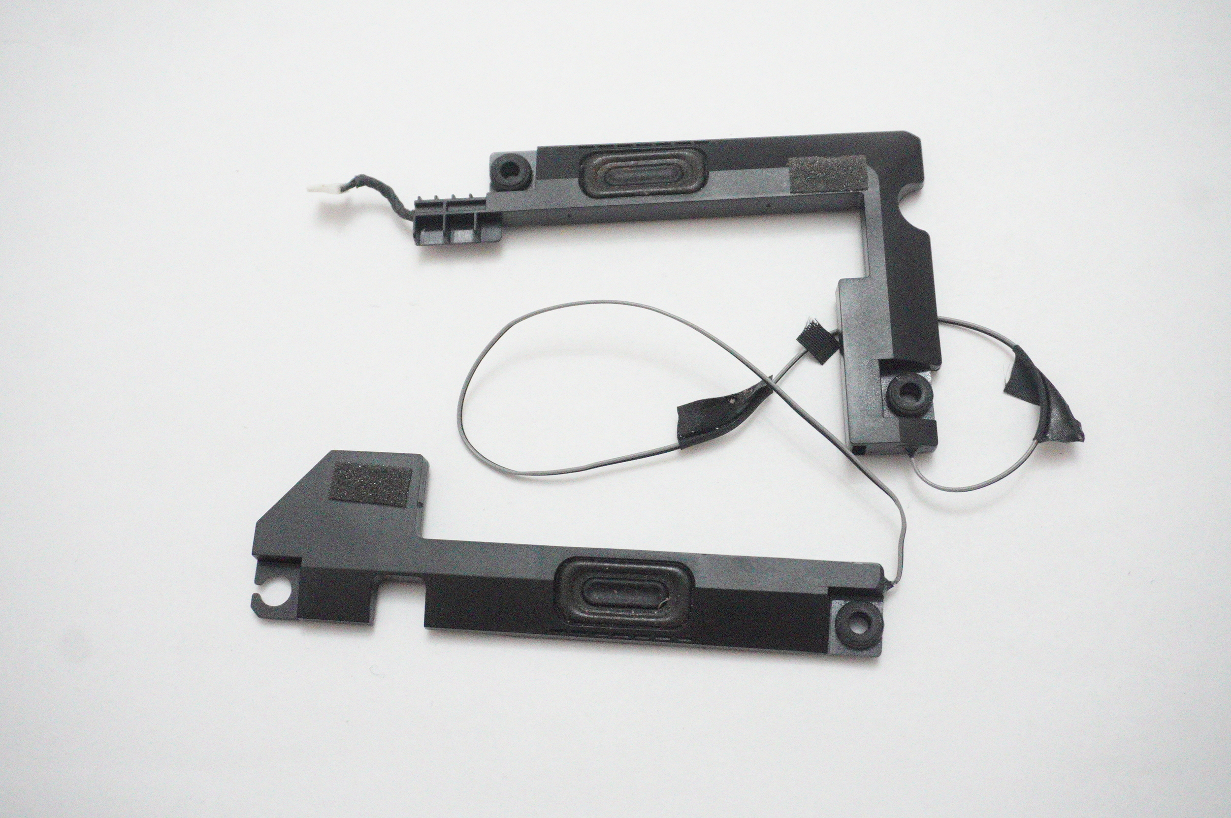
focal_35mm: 40
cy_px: 409
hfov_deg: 48.0
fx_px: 1384
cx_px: 616
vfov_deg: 33.0
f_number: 5.6
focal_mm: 27
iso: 20000
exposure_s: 1/200
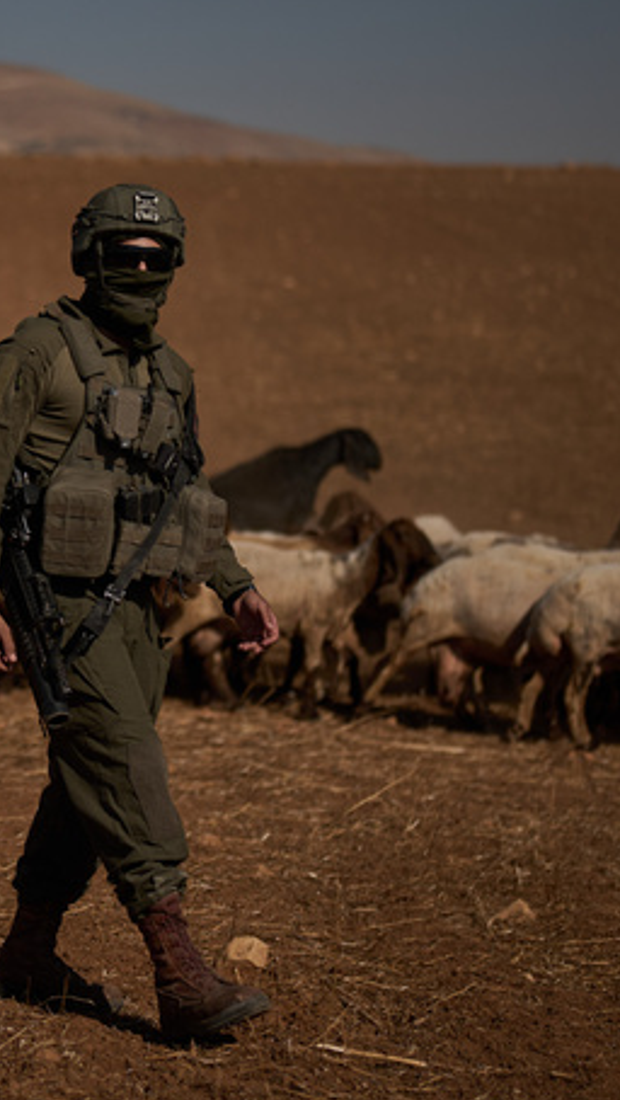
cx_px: -109
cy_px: 368
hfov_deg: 10.1
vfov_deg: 18.1
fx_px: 3442
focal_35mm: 118
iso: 100
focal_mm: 50
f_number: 1.4
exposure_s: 1/32000
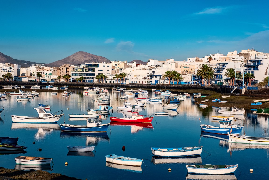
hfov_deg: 33.4
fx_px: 448
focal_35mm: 60
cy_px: 90
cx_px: 134
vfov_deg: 22.6
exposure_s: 1/640
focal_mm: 40.1
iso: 200
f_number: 5.6
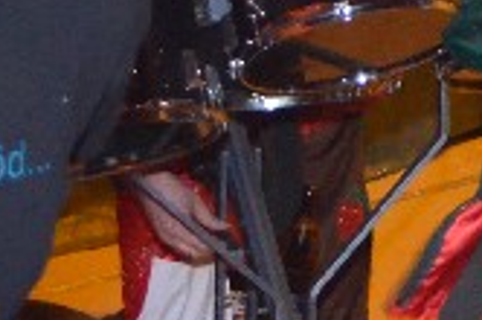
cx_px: 915
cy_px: -102
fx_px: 2726
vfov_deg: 6.6
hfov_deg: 9.5
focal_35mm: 204
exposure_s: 1/60
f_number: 4
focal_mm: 22
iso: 3200
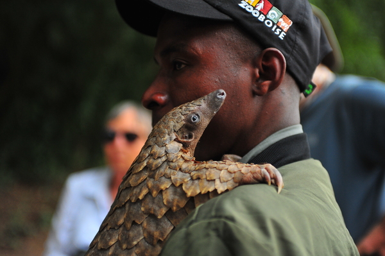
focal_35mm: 62
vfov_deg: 21.9
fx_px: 662
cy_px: 128
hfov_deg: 32.4
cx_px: 192
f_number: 2.8
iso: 1250
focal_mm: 62
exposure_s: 1/3200
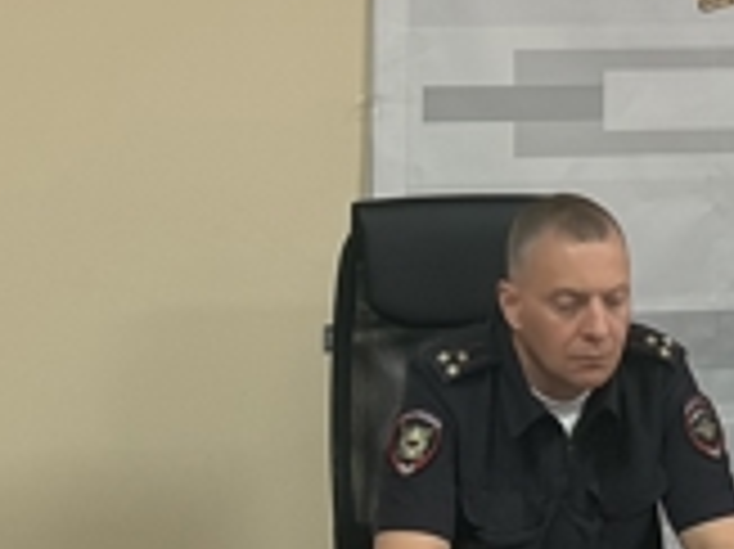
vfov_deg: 6.7
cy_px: -540
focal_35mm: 213
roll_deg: +0.7
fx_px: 4513
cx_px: 763
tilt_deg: +5.4
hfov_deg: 9.2
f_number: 1.6
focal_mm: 5.96
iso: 160
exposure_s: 1/100
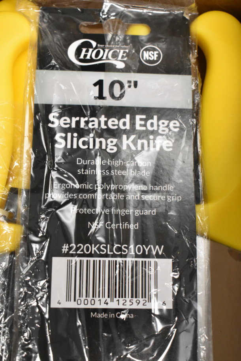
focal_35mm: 54
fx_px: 542
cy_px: 180
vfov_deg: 36.9
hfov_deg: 25.1
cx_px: 120
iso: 3600
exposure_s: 1/60
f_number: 4.8
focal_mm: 36
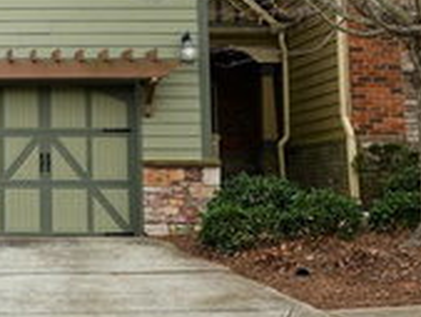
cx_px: -110
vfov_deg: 17.9
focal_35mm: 82
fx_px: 998
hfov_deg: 21.7
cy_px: 66
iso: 100
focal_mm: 20
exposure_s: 1/250
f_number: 5
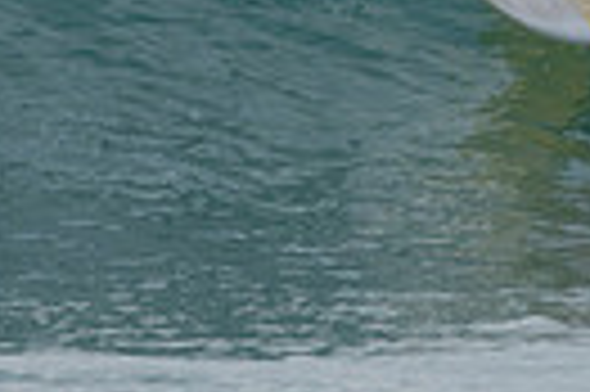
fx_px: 34881
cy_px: -268
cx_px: 860
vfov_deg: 0.6
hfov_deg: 1.0
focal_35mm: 2131
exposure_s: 1/1600
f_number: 5.6
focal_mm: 320
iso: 560
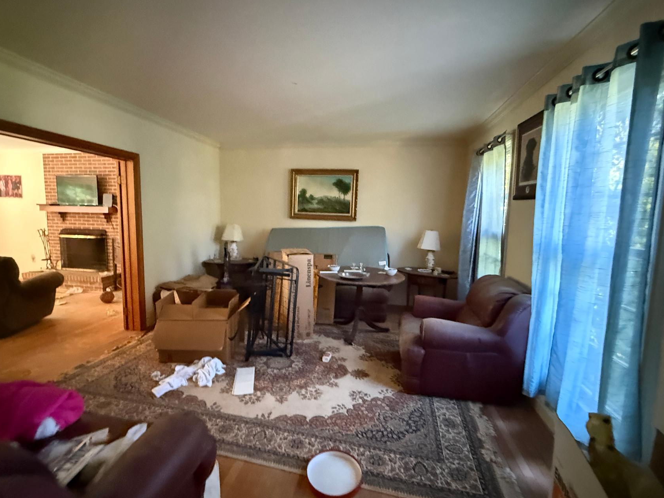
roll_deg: -3.2
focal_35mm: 17
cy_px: 249
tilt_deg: -7.2
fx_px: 326
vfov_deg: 74.7
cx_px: 323
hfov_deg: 91.0
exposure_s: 1/35
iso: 1600
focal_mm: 2.22
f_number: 2.2
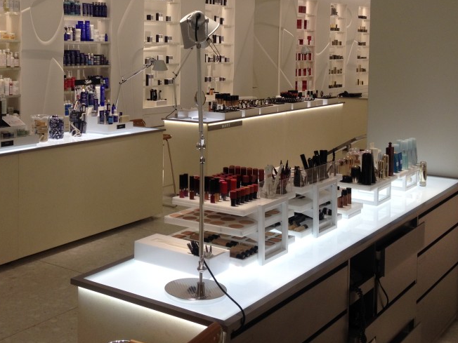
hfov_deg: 34.6
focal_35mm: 55
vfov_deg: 26.2
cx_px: 147
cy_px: 86
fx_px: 728
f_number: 2.4
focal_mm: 4.28
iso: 50
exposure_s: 1/143
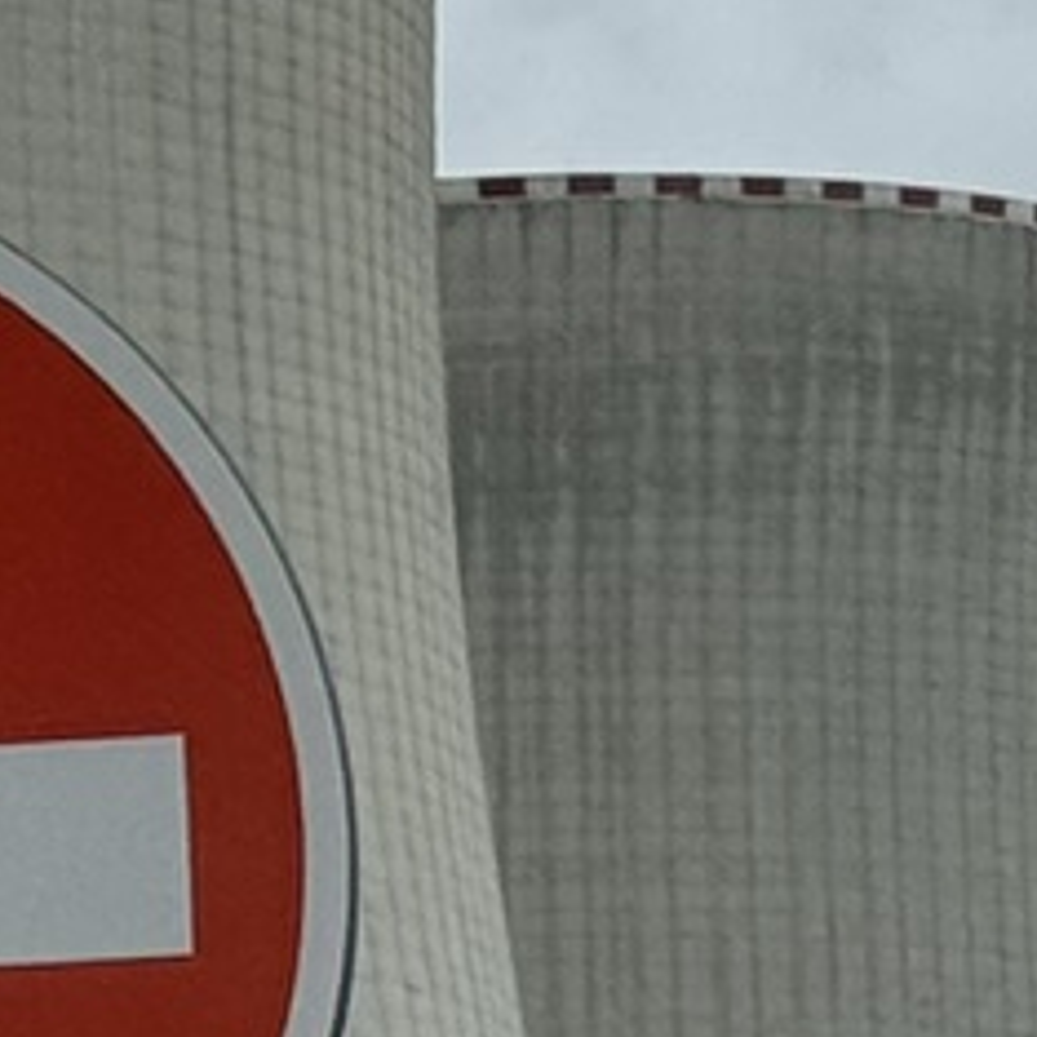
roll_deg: +0.8
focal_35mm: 372
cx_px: -1848
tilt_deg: +10.4
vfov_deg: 4.7
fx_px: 12608
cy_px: 877
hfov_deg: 4.5
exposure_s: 1/5848
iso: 64
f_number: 1.78
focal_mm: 6.76
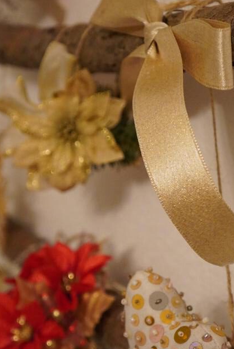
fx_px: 915
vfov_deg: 21.7
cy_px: 177
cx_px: 105
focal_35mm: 94
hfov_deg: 14.6
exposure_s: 1/60
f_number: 4.5
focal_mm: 34
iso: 4000
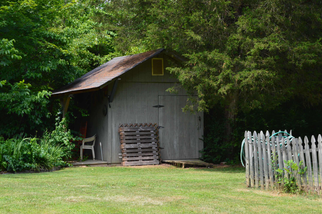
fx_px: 643
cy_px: 107
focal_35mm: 72
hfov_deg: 28.1
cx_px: 161
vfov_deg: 18.9
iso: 400
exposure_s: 1/160
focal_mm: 48
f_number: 9
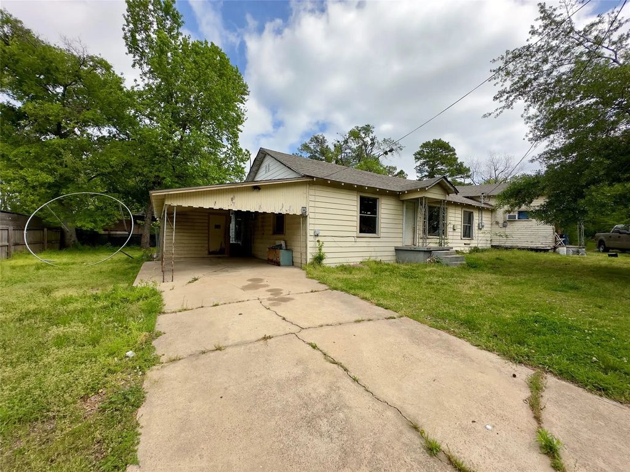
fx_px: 255
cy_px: 236
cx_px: 315
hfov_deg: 102.1
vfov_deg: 85.7
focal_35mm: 14
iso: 50
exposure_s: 1/1319
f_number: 2.2
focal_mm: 2.22
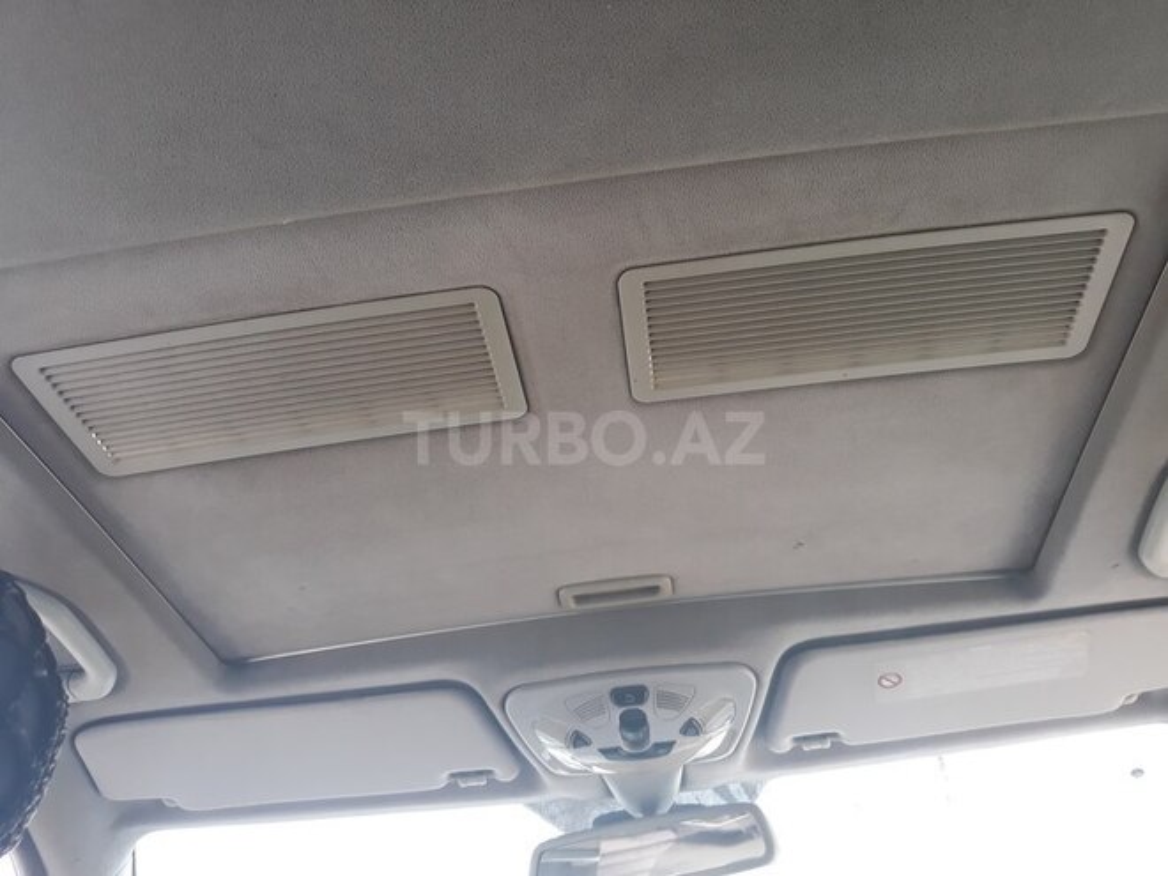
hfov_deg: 65.3
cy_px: 438
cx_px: 584
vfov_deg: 51.4
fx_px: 911
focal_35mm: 27
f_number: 1.7
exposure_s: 1/50
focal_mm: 3.71
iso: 64
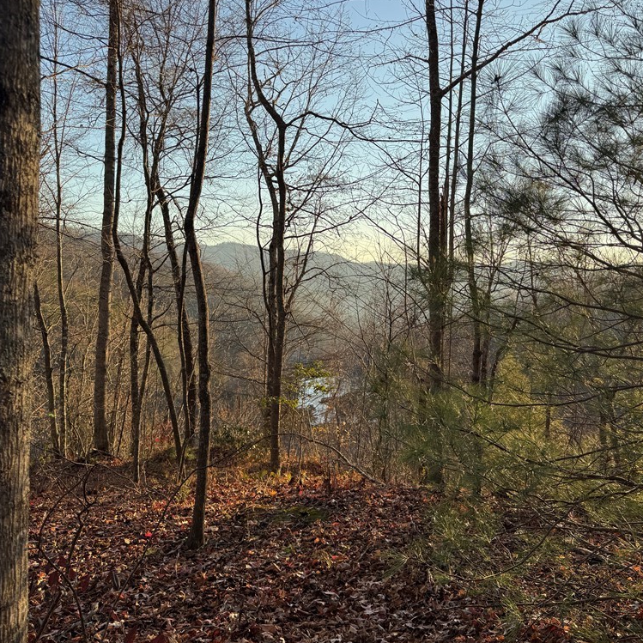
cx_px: 394
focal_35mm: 29
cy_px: 326
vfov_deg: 55.6
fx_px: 609
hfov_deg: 55.1
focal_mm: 6.76
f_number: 1.78
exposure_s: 1/1261
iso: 80
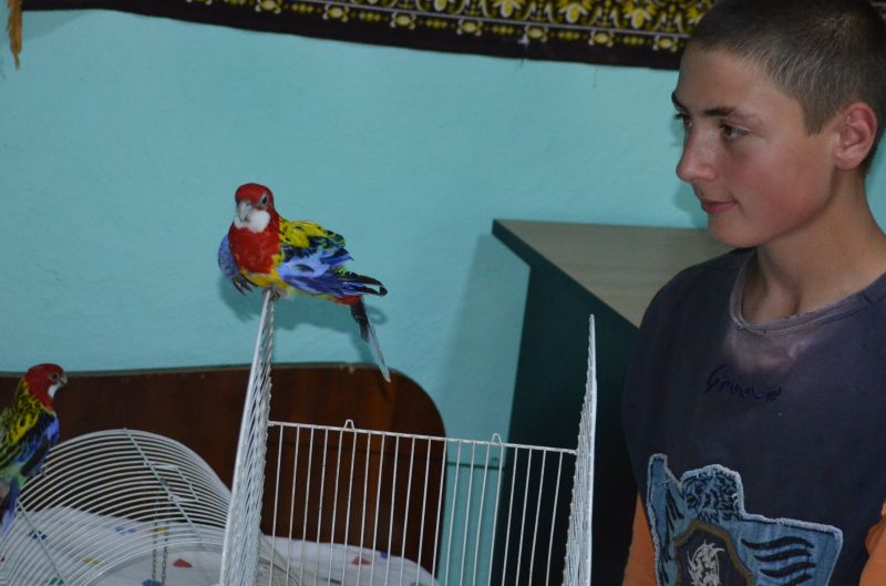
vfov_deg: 12.9
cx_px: 408
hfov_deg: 19.4
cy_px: 290
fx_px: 2593
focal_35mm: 106
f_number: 4
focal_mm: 55
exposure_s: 1/60
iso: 3200
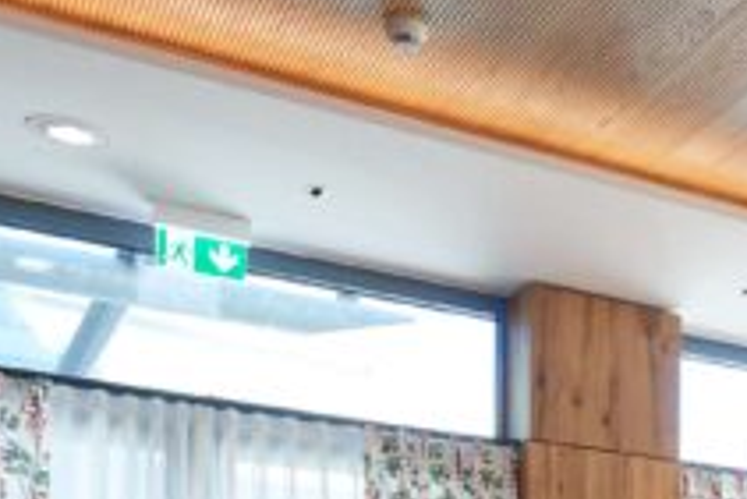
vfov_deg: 17.3
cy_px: 826
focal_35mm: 68
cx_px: 1101
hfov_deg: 23.9
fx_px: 1412
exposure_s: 1/8
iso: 200
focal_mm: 14
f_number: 9
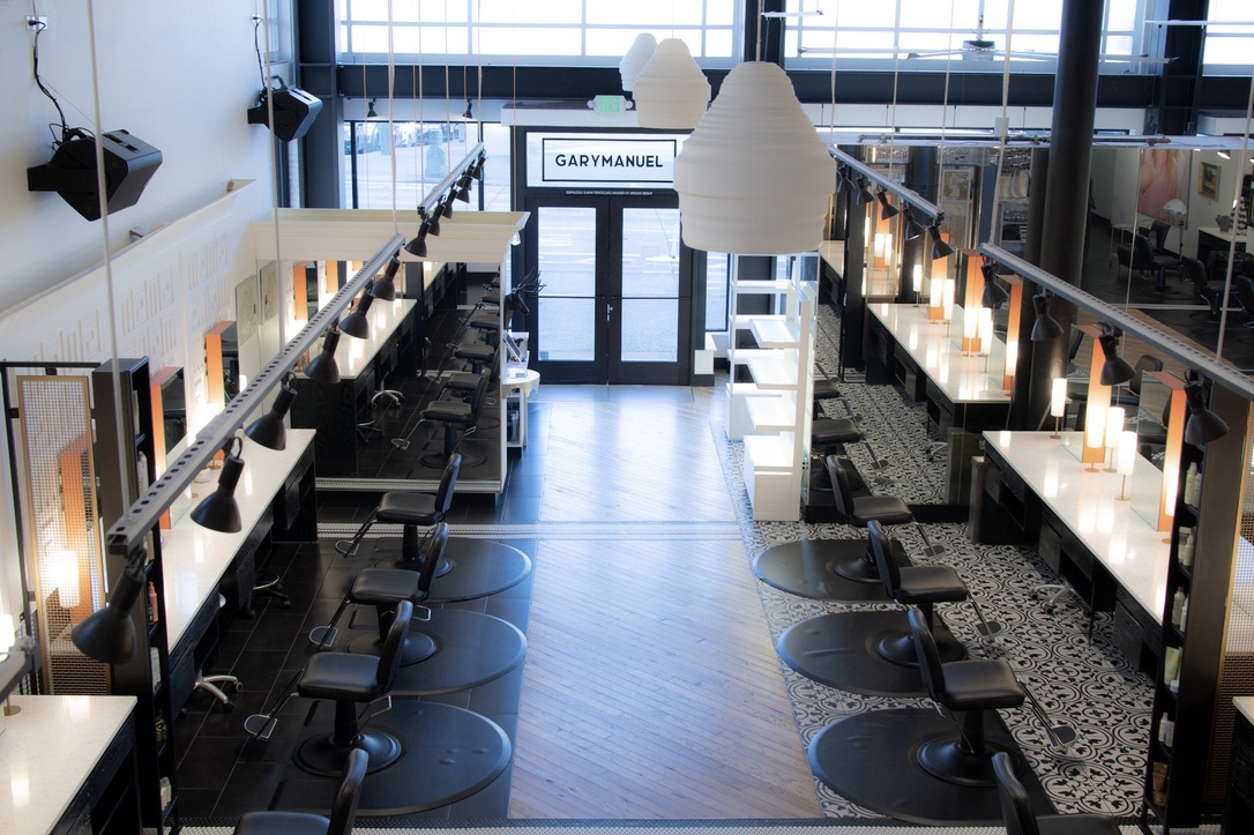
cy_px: 418
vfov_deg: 31.9
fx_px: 1462
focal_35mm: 42
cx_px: 627
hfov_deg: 46.4
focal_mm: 35
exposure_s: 1/100
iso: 640
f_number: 5.6
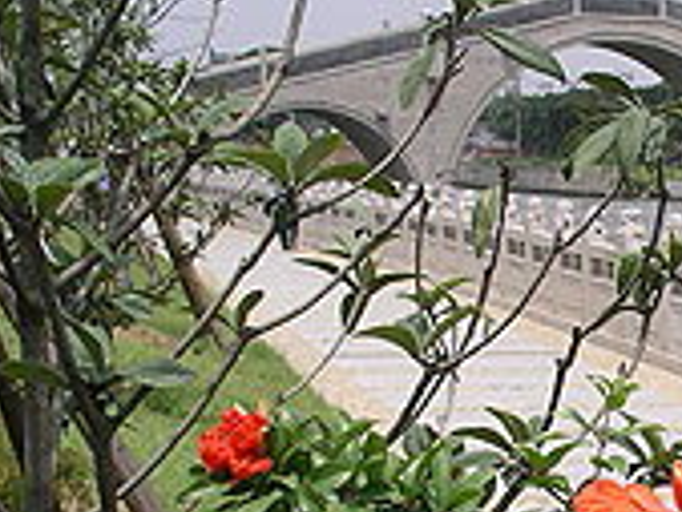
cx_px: 823
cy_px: 452
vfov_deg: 12.3
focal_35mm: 120
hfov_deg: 15.8
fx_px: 2366
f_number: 6
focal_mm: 9.3
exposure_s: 1/280
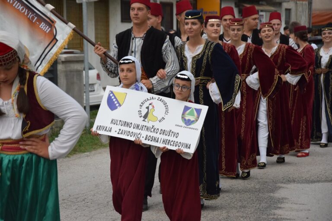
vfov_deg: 10.8
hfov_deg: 16.1
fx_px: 1176
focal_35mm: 128
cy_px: 110
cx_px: 166
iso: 3200
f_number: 5.6
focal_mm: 85
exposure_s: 1/500
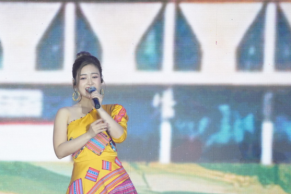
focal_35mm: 1061
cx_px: 78
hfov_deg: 1.9
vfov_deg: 1.3
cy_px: 147
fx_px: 8579
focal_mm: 600
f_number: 6.3
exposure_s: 1/200
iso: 3200
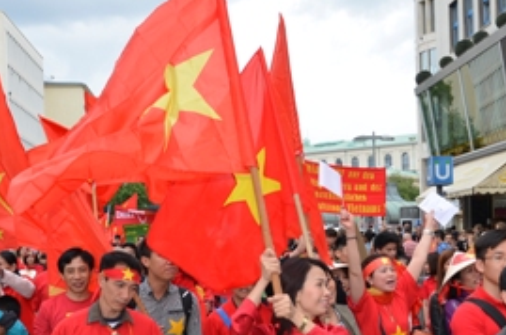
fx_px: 771
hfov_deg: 36.1
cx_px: 314
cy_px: 255
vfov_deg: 24.2
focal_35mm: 55
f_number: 5
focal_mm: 22
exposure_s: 1/200
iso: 100
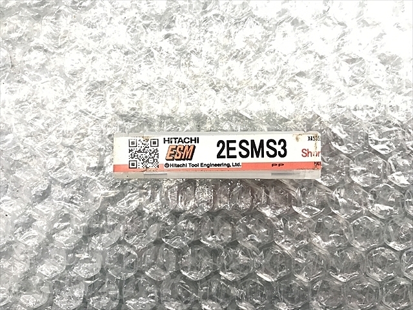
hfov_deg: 63.4
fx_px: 334
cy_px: 155
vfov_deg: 49.7
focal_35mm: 28
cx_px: 206
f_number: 1.8
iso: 40
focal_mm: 3.99
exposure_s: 1/17
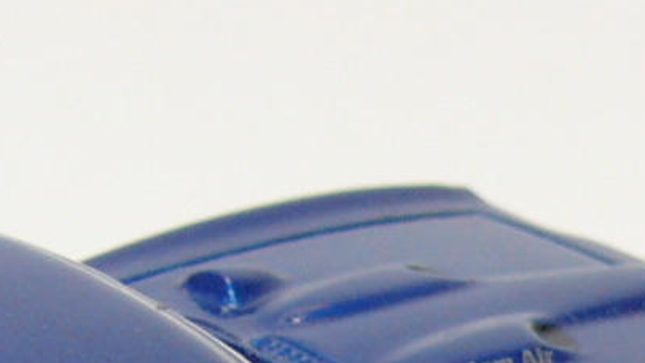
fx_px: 6996
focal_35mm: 409
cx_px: 30
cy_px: 581
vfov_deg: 3.0
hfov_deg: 5.3
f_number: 4
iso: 100
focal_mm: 12.9
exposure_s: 1/30
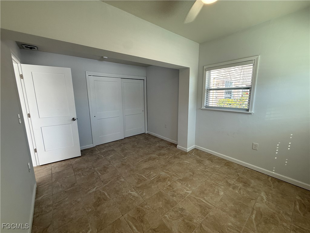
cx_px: 155
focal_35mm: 14
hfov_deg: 102.1
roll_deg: +0.8
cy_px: 116
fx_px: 125
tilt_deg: -8.5
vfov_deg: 85.7
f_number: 2.2
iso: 80
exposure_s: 1/120
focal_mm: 2.22
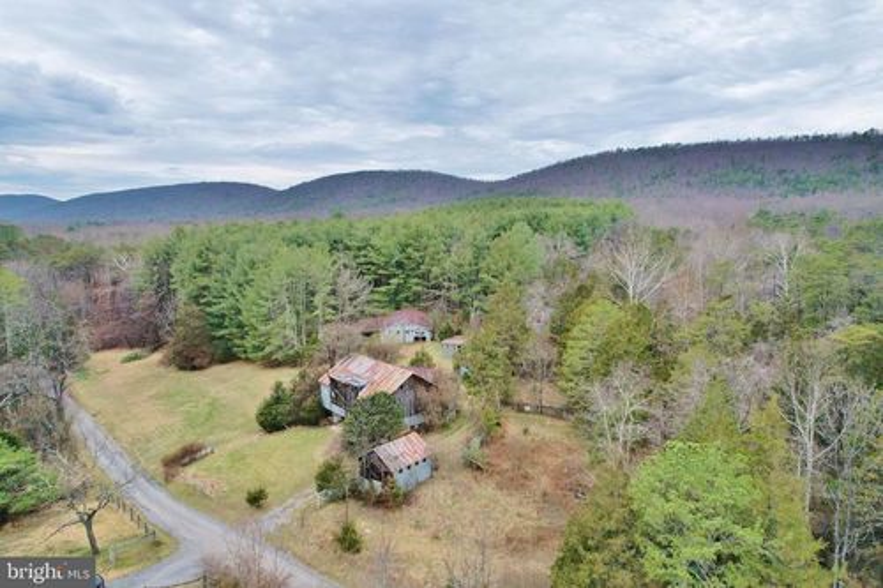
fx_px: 539
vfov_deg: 57.2
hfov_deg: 78.6
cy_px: 294
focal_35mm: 22
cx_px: 442
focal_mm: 8.38
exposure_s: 1/1250
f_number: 2.8
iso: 100
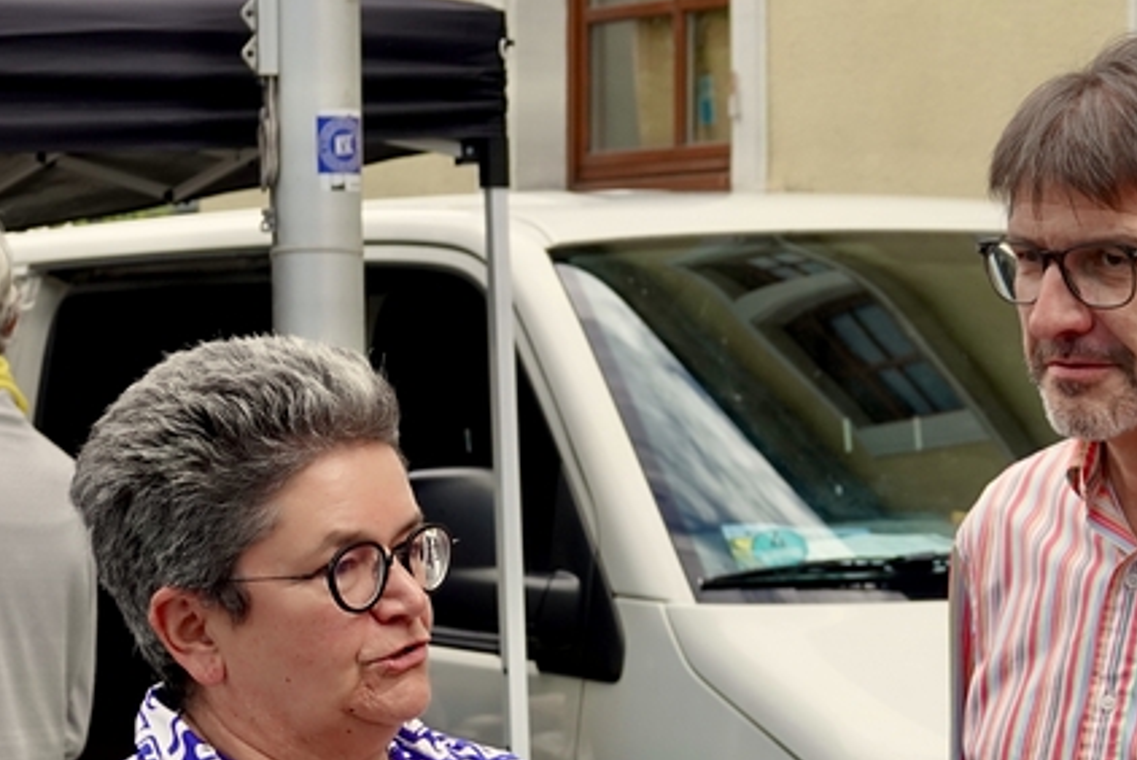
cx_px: 1062
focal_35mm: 131
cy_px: 521
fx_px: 4140
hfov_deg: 15.4
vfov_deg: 10.5
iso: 100
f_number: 3.2
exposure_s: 1/320
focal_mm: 19.68
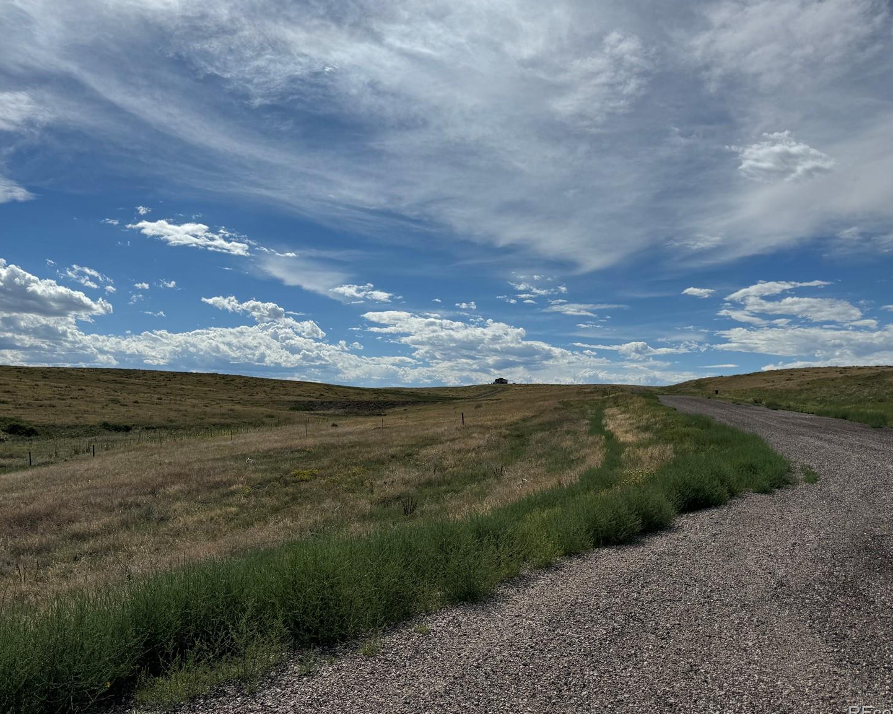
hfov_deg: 66.0
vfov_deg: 54.9
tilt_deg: +3.9
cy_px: 354
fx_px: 687
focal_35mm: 26
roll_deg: -0.9
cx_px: 453
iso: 80
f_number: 1.78
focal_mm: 6.76
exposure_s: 1/15152
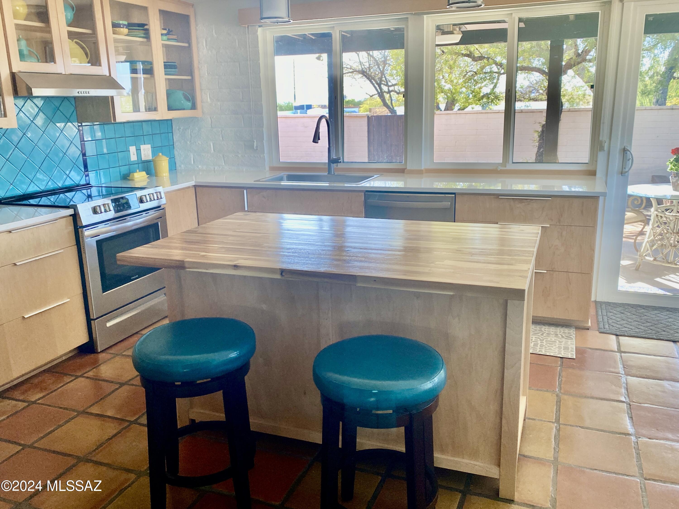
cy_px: 254
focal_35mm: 26
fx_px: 510
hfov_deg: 67.3
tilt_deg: -15.0
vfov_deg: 53.1
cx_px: 340
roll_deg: +0.9
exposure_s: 1/122
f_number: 1.8
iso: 100
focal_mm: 4.25
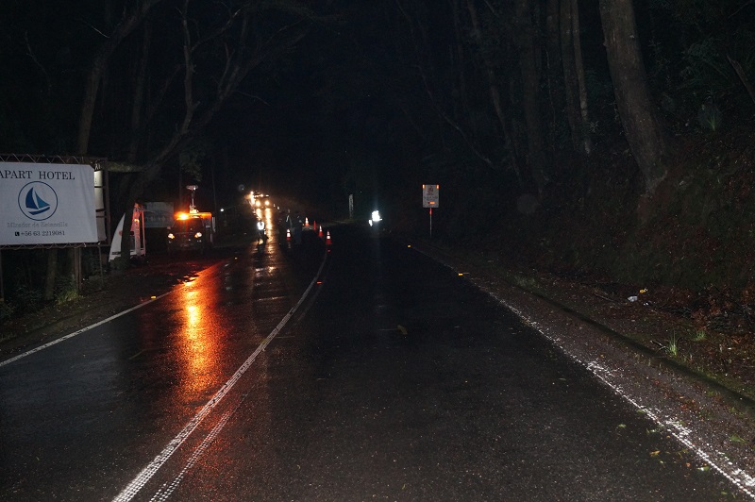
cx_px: 378
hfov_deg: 53.2
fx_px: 754
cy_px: 251
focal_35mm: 36
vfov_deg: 36.8
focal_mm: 24
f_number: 4
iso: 1600
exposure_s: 1/60
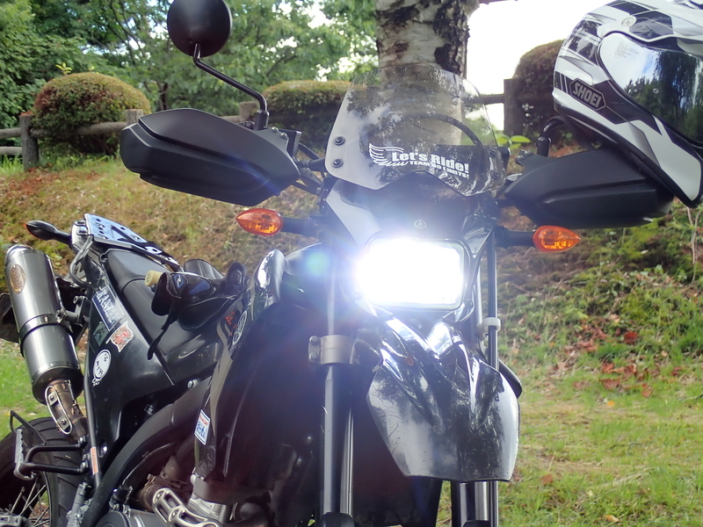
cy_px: 264
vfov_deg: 22.6
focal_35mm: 65
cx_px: 352
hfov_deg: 29.8
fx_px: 1320
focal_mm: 11.78
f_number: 3.8
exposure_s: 1/125
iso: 100
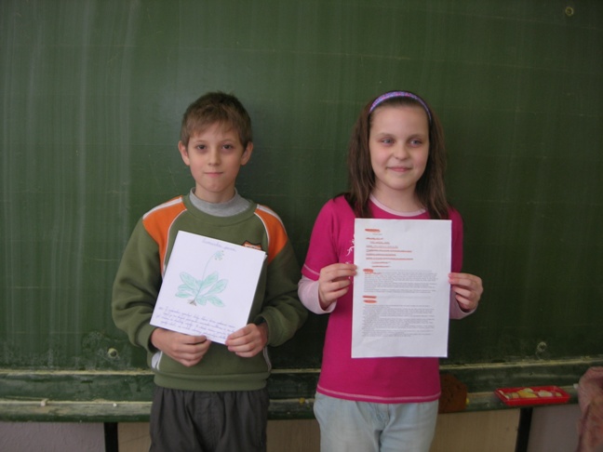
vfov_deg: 37.7
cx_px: 302
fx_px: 662
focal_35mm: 38
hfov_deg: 49.0
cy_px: 226
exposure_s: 1/30
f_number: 2.8
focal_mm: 7.8
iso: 64
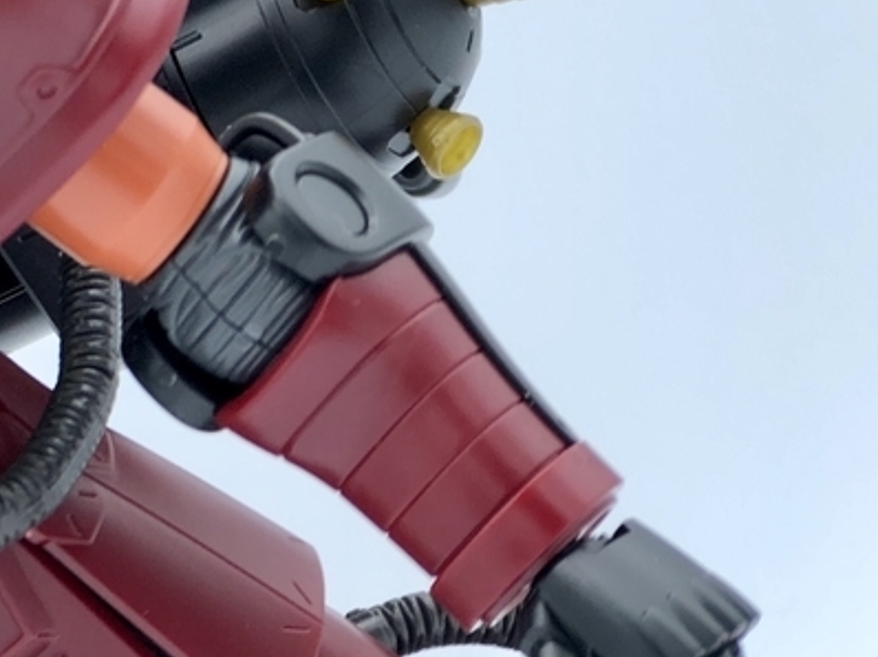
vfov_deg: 8.6
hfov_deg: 11.2
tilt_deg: +1.8
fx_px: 4360
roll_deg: +27.8
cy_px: 95
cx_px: -335
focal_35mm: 172
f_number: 2.8
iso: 25
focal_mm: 6.6
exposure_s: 1/100
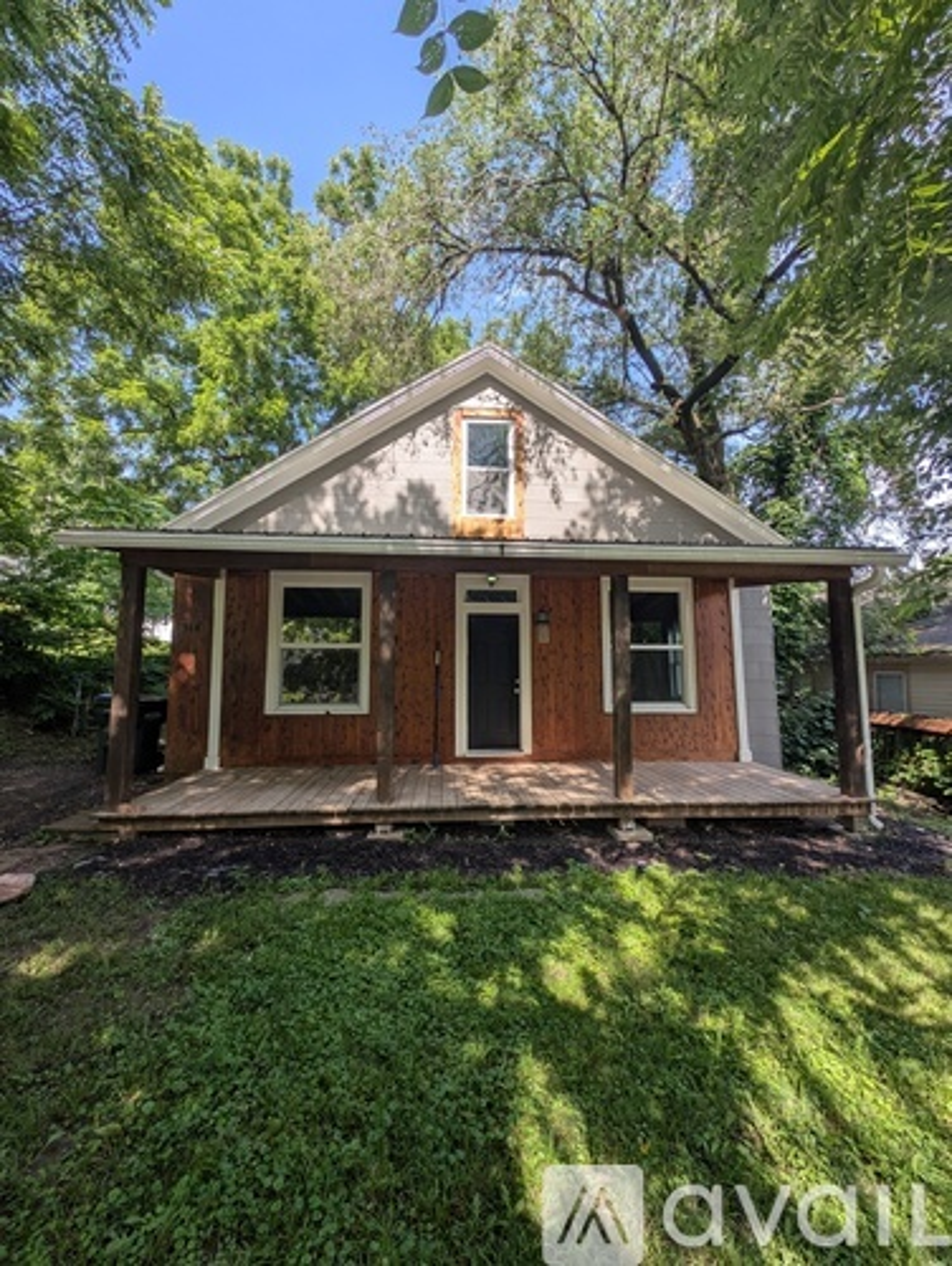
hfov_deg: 94.6
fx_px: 439
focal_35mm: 12
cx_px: 476
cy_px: 633
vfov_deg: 110.5
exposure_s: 1/443
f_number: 1.95
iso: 37
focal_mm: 2.23
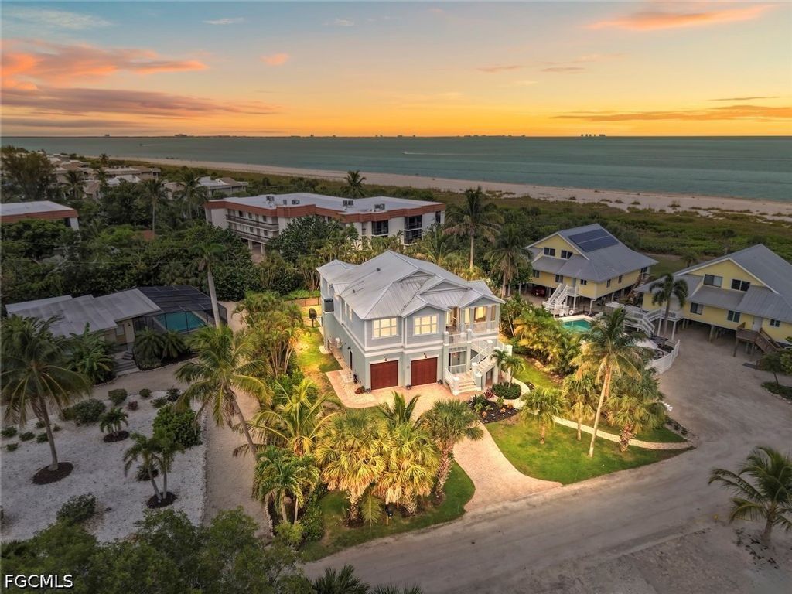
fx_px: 549
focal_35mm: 24
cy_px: 297
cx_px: 396
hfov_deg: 71.6
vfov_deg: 56.8
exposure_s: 1/640
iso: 230
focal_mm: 8.67
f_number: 1.8
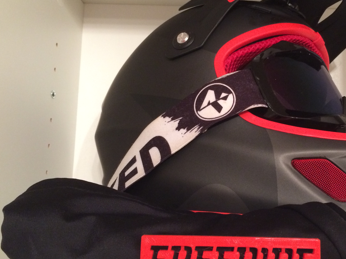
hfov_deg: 45.3
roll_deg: -0.8
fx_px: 410
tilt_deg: +9.4
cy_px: 133
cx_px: 221
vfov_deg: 35.1
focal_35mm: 41
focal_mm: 4.15
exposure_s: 1/17
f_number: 2.2
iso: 320
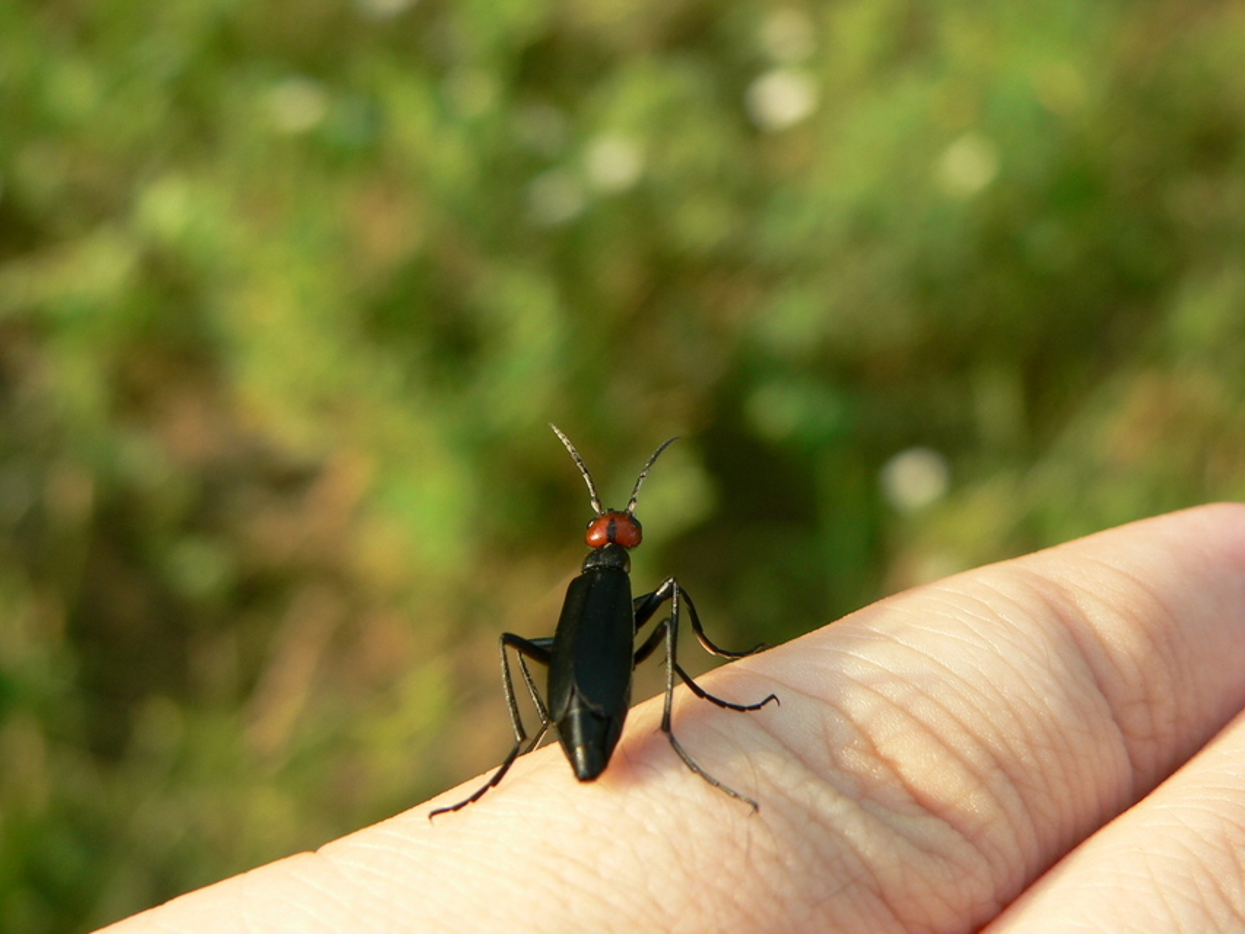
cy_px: 467
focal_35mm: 70
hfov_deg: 27.8
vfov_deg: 21.0
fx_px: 2518
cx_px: 622
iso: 80
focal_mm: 11.6
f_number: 4
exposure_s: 1/200
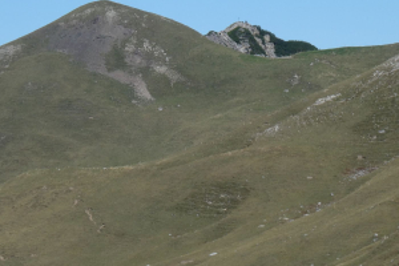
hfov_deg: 6.5
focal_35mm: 317
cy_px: 97
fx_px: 3513
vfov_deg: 4.3
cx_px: 116
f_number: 5.6
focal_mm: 38.4
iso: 80
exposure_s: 1/640
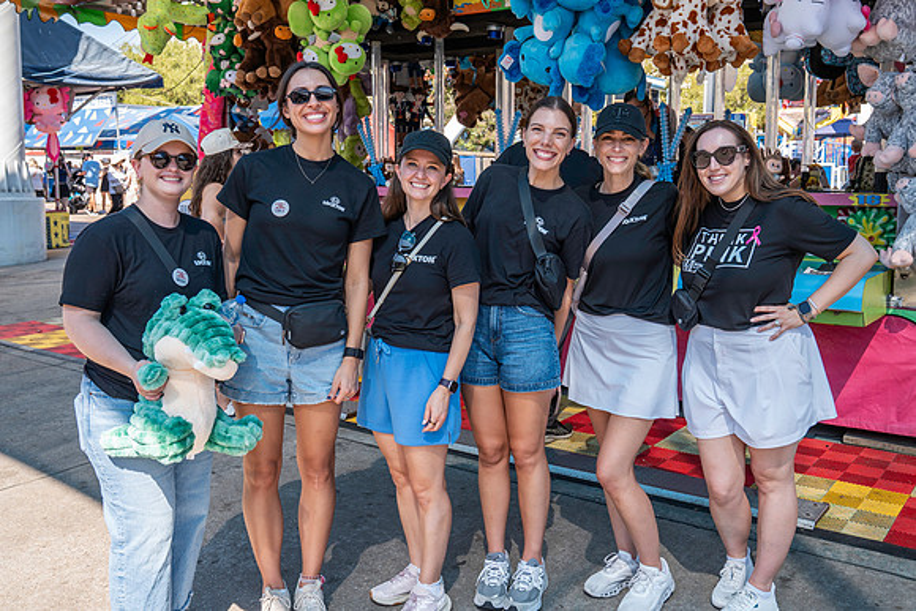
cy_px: 272
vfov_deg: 38.4
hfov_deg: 55.2
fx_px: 875
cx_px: 473
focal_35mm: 34
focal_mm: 30
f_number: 5.6
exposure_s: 1/200
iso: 125
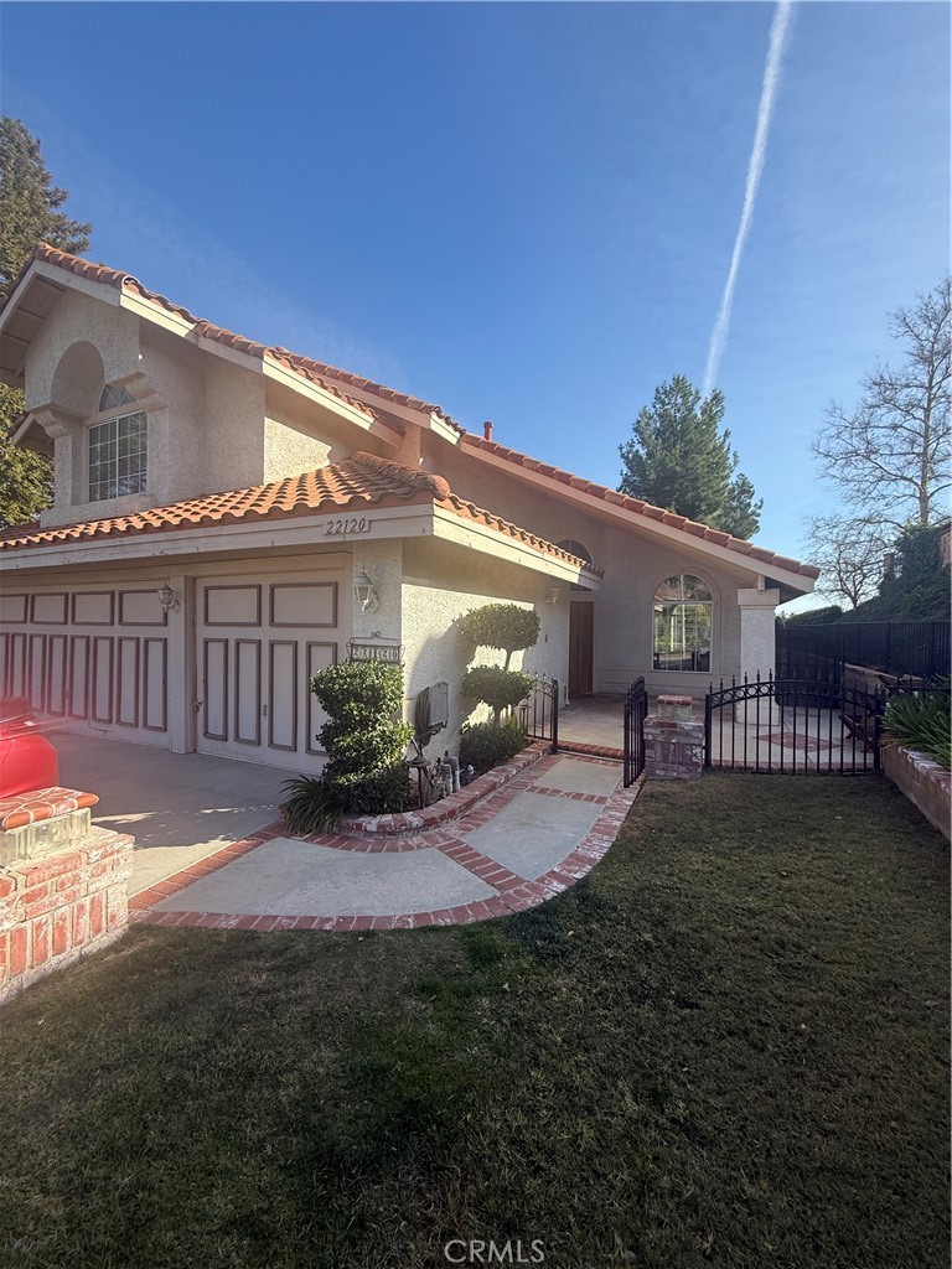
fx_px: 513
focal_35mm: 14
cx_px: 476
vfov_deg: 102.1
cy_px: 634
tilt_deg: +0.4
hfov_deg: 85.7
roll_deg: -1.3
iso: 50
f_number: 2.2
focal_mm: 2.22
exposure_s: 1/942
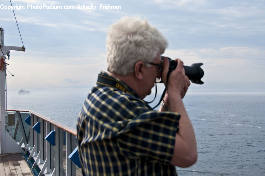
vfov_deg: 25.7
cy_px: 88
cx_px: 132
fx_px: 386
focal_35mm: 52
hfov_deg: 37.9
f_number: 5
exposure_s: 1/1250
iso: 200
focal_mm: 35
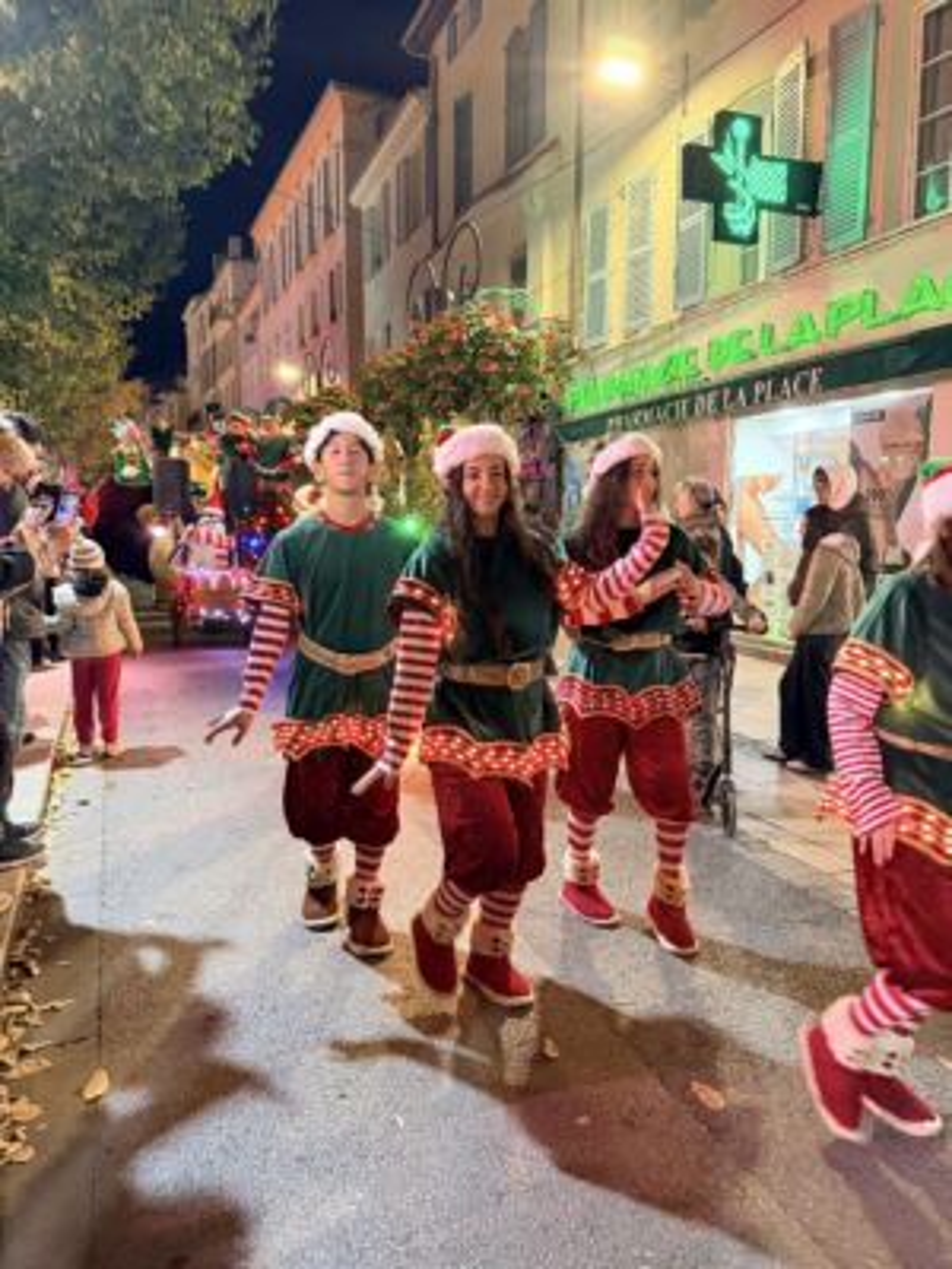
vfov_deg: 71.6
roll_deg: -0.2
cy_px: 634
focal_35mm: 24
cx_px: 476
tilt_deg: -7.7
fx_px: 880
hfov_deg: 56.8
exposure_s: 1/50
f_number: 1.78
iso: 640
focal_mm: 6.76
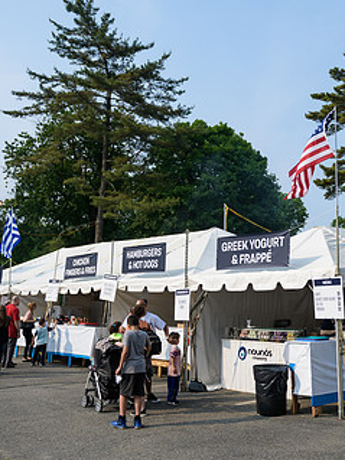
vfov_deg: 44.8
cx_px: 266
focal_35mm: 42
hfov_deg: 33.5
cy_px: 227
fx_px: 558
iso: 100
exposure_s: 1/2000
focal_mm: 24
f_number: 3.2
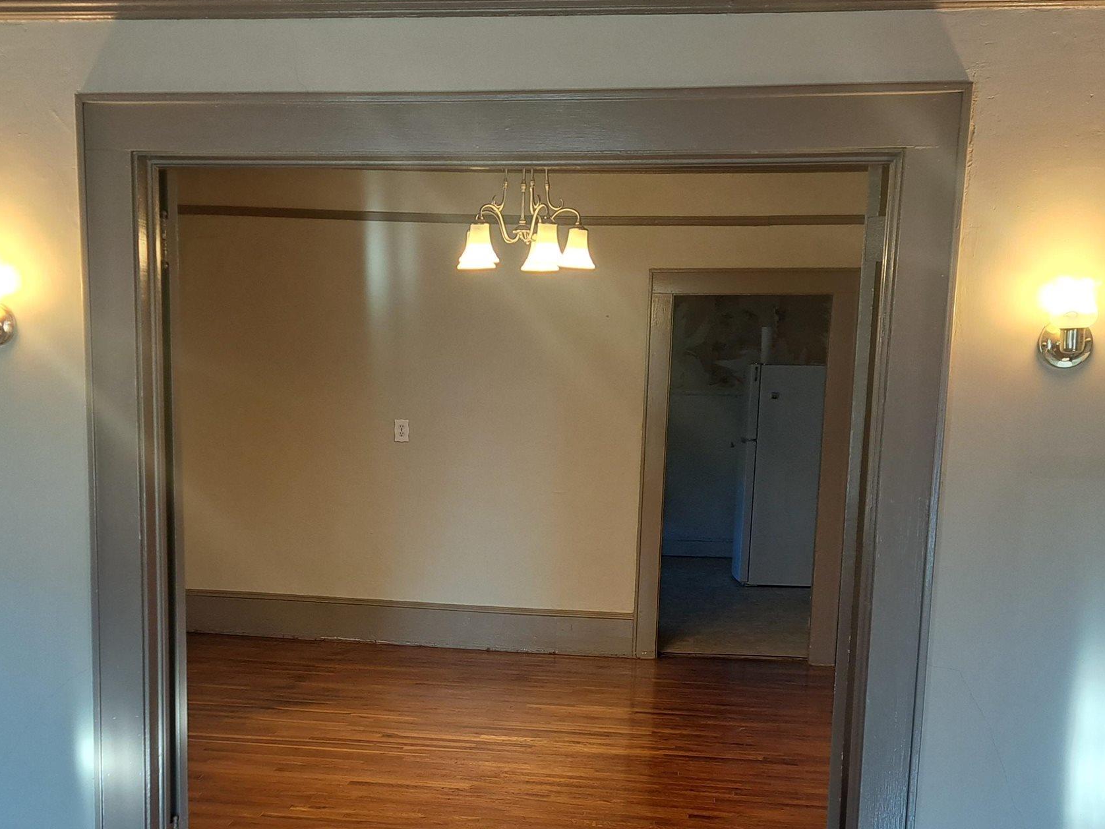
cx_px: 462
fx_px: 1405
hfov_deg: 42.8
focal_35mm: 44
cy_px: 629
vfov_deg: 32.2
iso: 64
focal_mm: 5.23
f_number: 1.8
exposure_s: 1/60
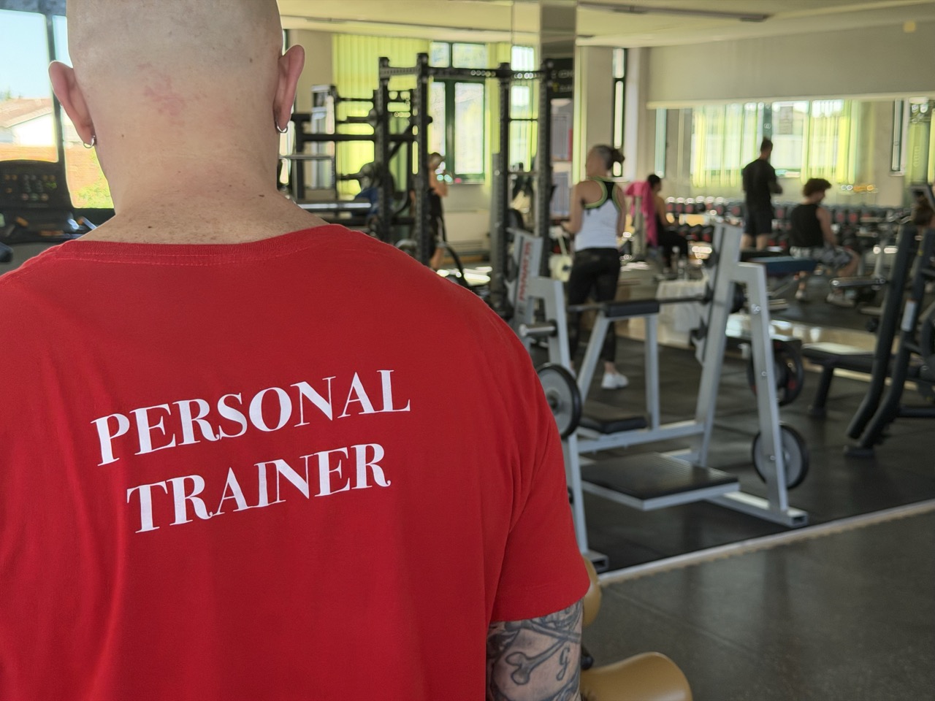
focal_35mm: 48
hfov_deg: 39.7
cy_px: 350
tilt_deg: -9.0
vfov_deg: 30.3
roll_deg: -0.4
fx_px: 1297
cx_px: 468
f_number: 1.78
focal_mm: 6.76
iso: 160
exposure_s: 1/225
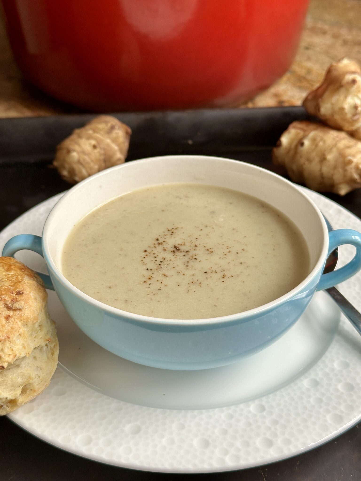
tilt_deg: -37.8
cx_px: 180
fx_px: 667
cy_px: 240
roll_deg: +0.7
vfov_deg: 39.7
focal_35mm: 48
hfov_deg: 30.3
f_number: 1.78
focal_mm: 6.86
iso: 80
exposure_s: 1/72
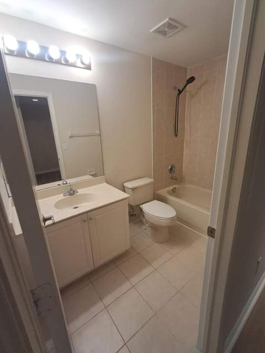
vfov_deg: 94.5
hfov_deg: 78.1
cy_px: 176
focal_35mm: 16
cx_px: 132
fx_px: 163
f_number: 2.2
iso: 64
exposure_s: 1/50
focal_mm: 1.64
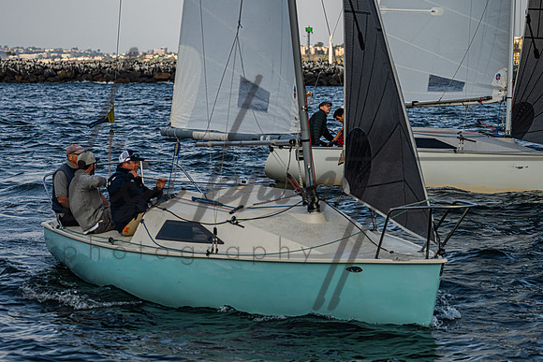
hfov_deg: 12.2
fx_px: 2537
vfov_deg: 8.2
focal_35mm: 168
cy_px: 170
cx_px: 230
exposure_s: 1/2500
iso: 400
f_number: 5
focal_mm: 130
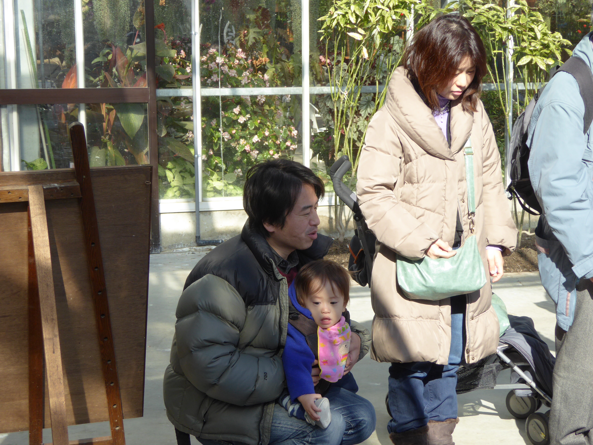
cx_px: 296
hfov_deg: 26.0
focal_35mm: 75
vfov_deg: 19.6
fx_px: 1285
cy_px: 222
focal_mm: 12.5
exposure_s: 1/250
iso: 100
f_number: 4.5
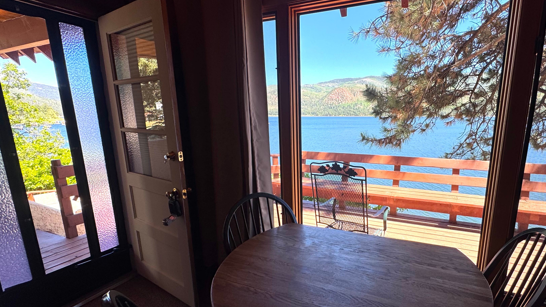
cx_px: 318
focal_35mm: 19
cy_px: 175
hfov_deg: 88.8
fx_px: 275
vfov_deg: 58.1
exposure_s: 1/233
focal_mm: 2.22
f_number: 2.2
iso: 40
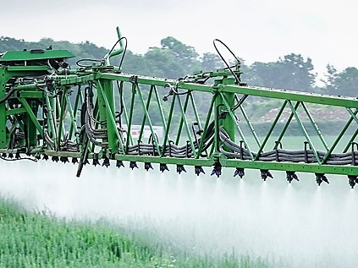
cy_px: 218
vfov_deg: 10.9
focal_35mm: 135
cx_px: 148
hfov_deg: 14.6
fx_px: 1396
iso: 100
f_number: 9
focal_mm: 70
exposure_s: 1/125
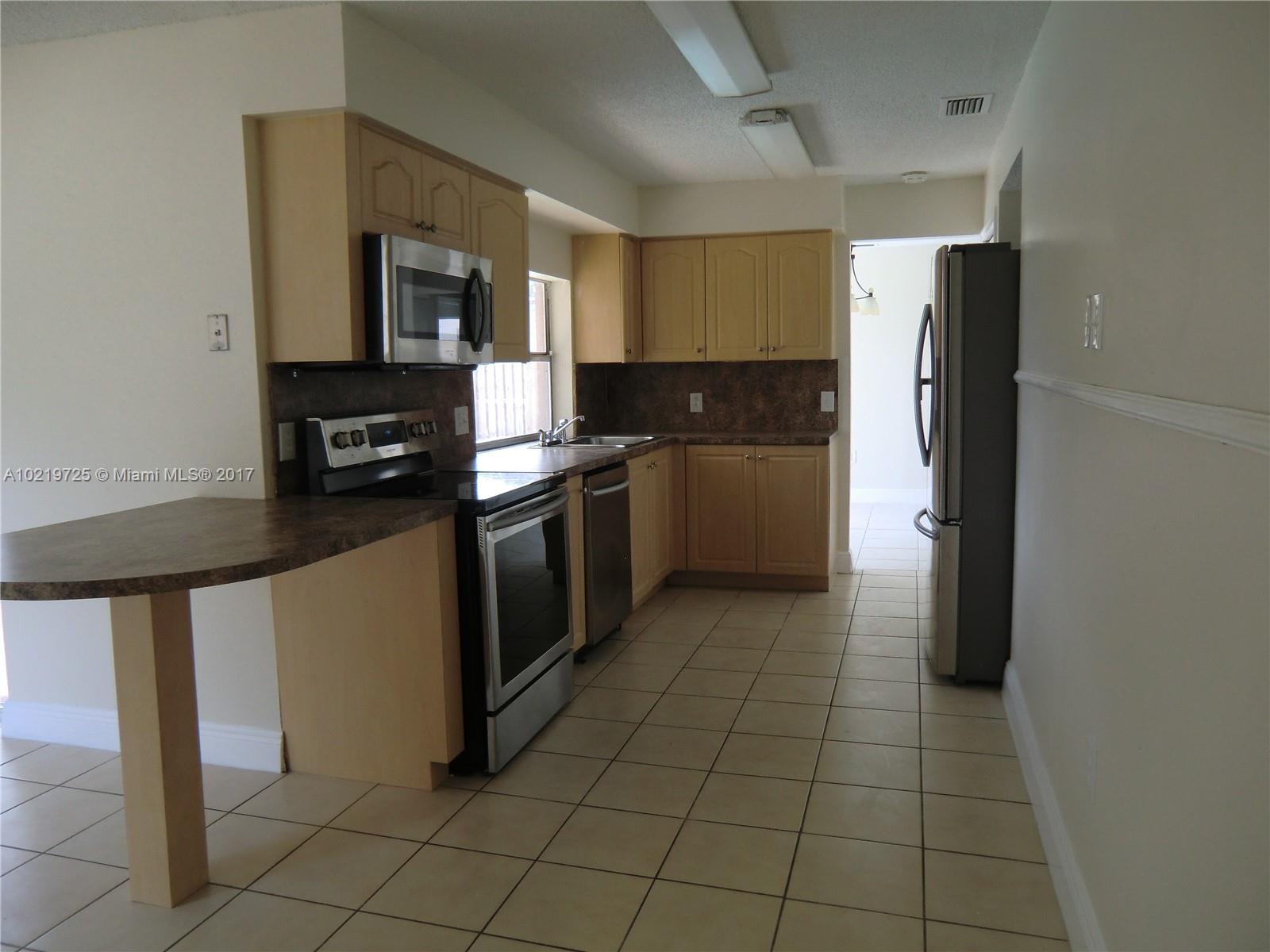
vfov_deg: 56.8
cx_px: 635
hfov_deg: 71.6
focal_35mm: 24
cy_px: 476
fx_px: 881
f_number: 3.2
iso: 100
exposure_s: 1/60
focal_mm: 4.3
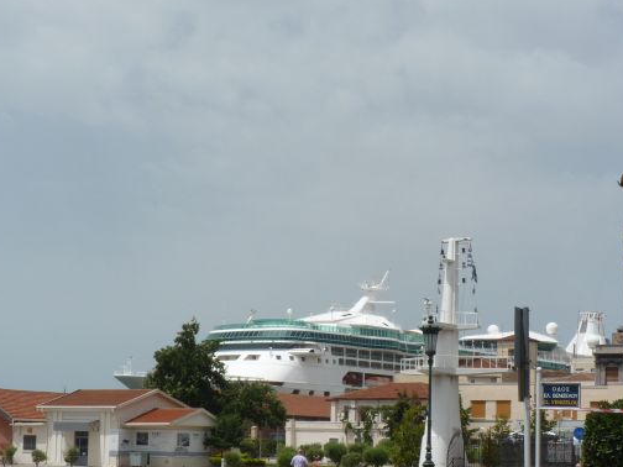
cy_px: 325
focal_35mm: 73
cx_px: 340
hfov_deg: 26.7
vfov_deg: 20.1
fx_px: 1314
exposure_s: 1/500
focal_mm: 8.2
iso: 80
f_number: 6.3
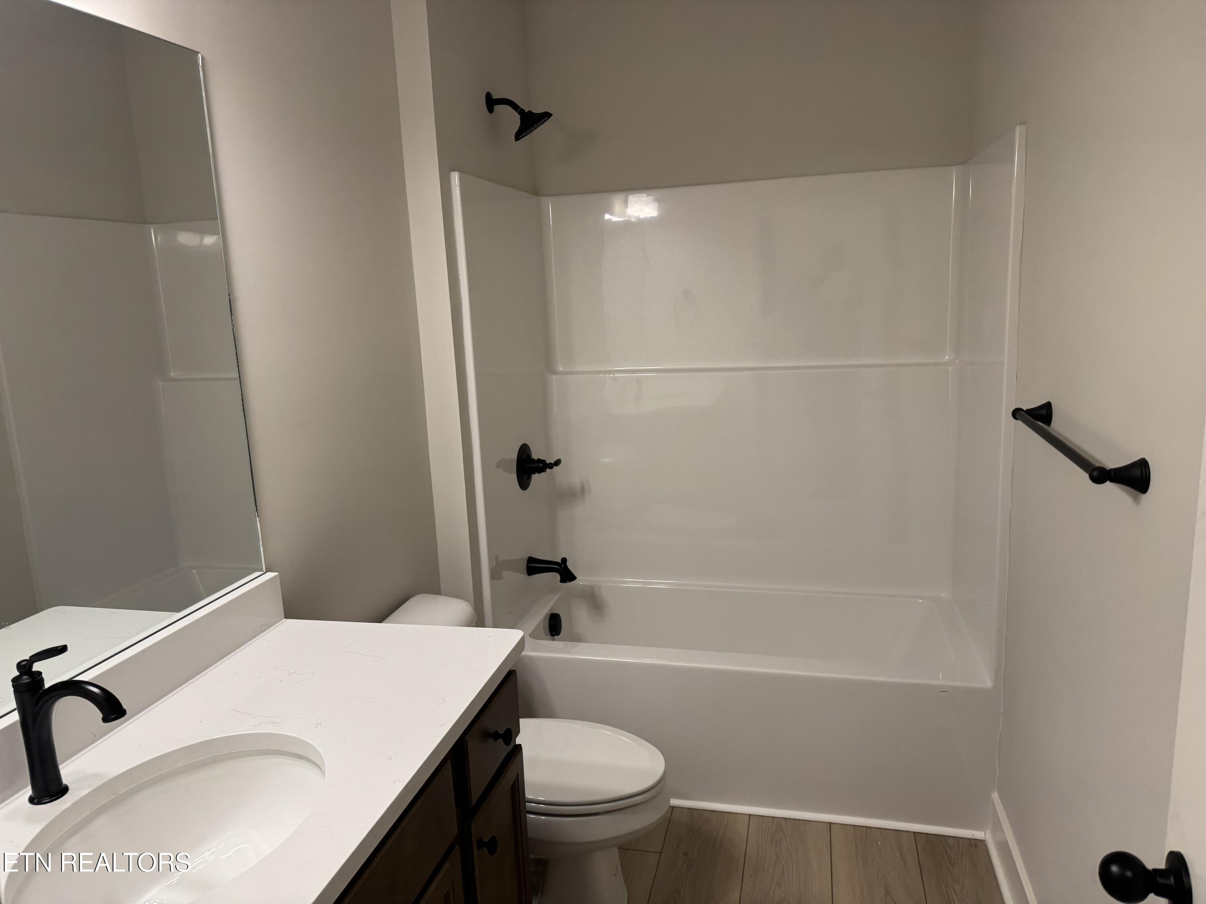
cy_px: 452
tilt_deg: -10.9
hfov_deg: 71.6
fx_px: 836
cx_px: 603
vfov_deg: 56.8
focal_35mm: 24
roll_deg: +3.0
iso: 160
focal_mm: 6.76
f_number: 1.78
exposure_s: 1/120
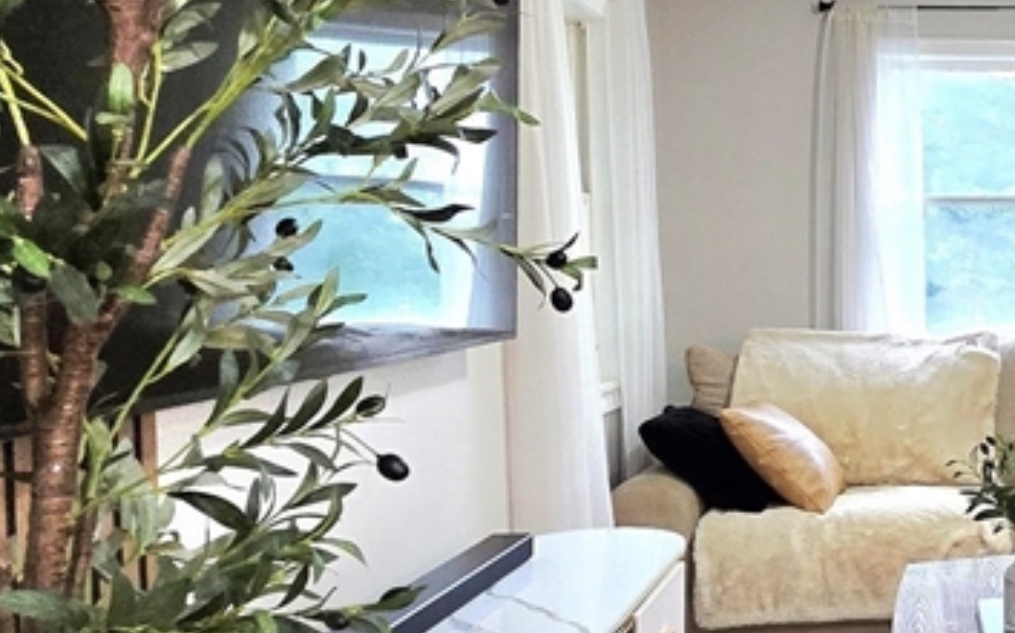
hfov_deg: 37.3
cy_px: 256
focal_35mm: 40
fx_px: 1106
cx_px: 1219
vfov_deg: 31.8
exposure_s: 1/60.2
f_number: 2.2
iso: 320
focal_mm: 2.2
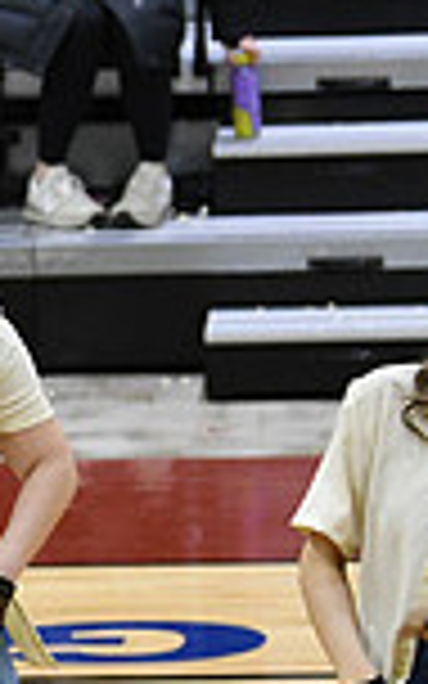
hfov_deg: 2.0
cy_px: 740
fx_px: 12187
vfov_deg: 3.2
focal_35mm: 653
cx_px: -865
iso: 3200
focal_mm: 112
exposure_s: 1/250
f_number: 4
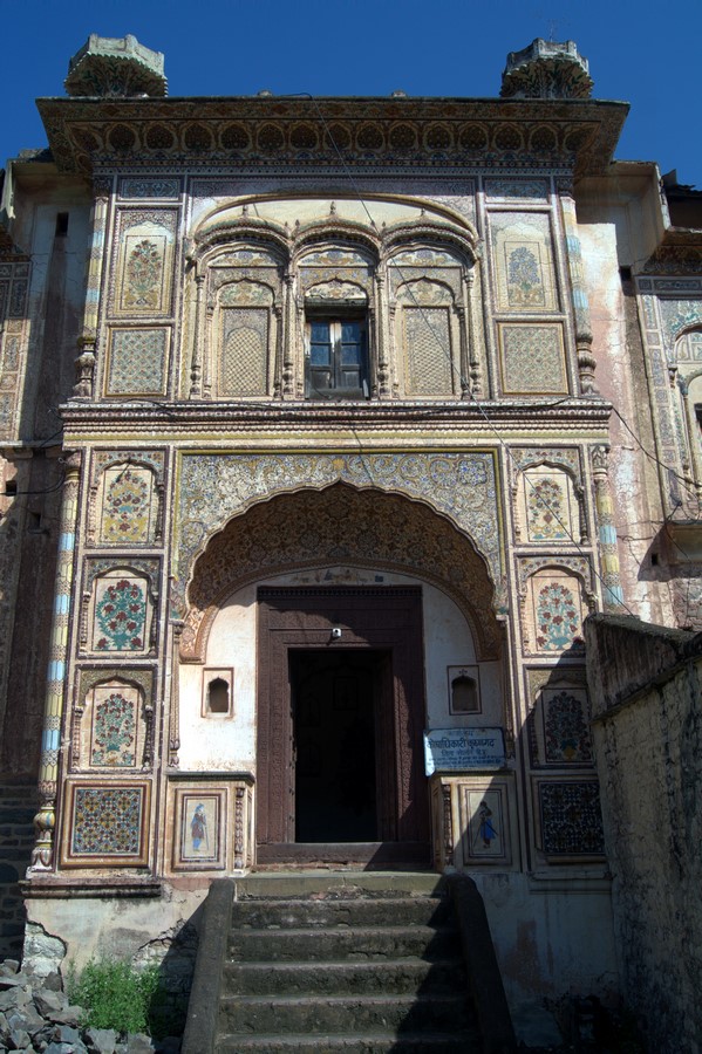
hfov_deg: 36.8
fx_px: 1054
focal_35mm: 36
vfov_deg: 53.2
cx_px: 351
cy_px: 527
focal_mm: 24
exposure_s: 1/200
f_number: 9
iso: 100
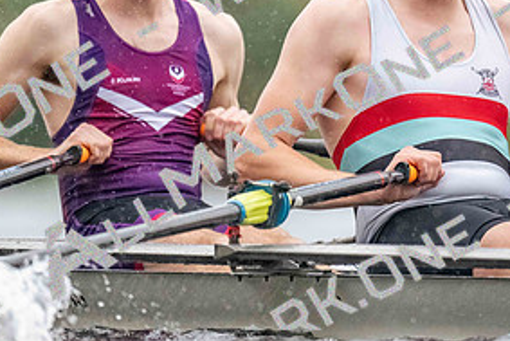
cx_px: 411
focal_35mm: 1231
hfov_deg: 1.7
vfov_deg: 1.1
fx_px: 17447
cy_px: 21
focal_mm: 600
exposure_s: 1/2500
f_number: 4
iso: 7200
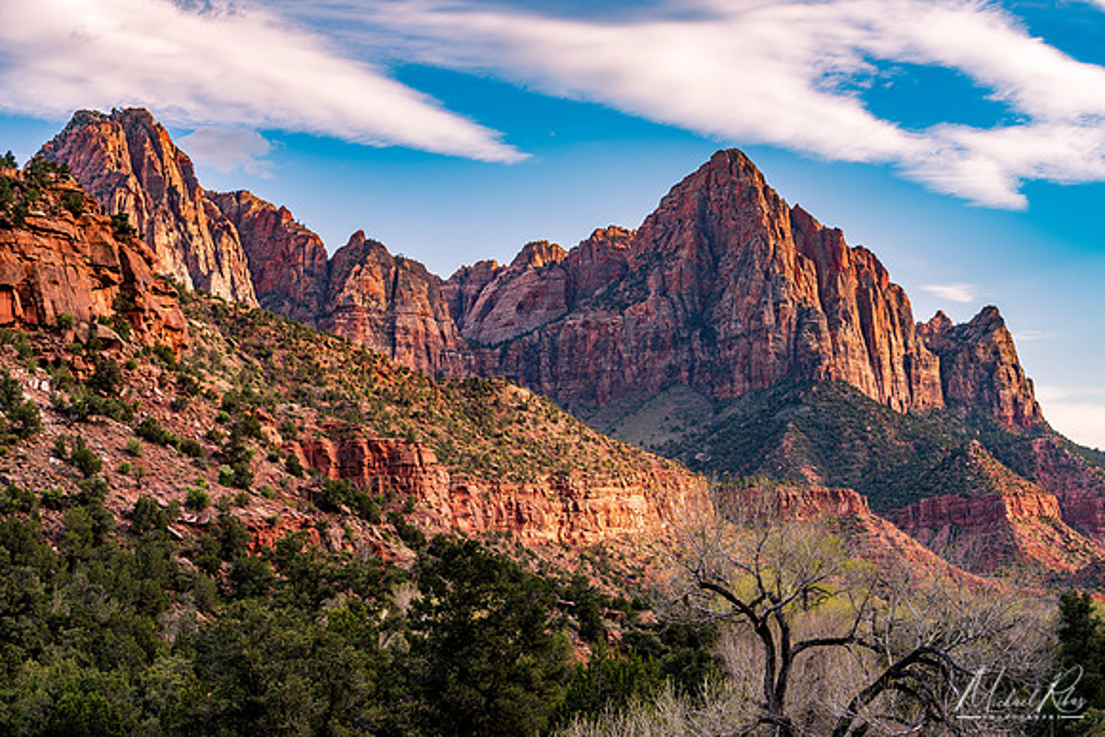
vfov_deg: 19.5
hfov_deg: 28.8
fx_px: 2149
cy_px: 368
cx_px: 552
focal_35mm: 70
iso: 64
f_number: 8
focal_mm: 70
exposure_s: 1/60
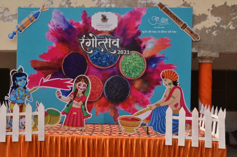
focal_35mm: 44
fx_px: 286
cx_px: 104
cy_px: 81
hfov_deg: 44.9
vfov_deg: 30.6
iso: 100
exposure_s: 1/160
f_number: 10
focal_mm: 25
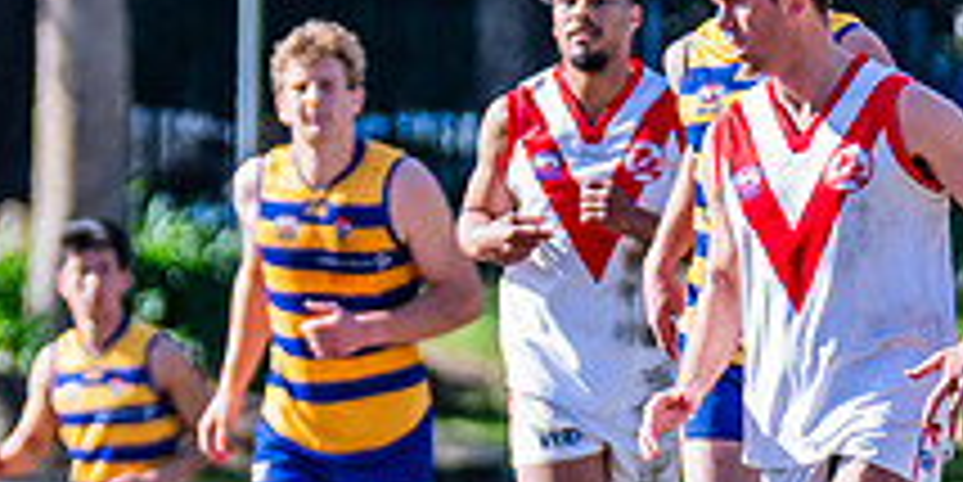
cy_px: 342
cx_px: -140
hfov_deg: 1.7
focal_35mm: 1290
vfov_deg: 0.9
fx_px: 32098
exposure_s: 1/1600
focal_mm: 360
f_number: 5.6
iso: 800
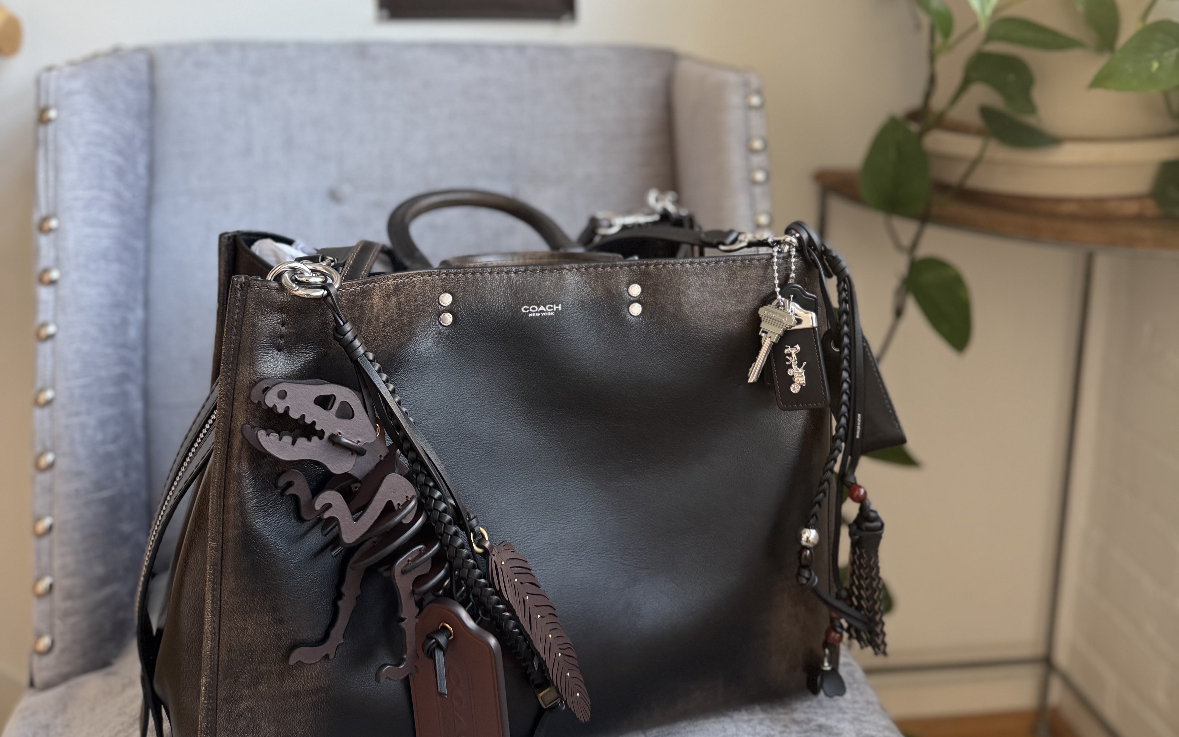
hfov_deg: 56.7
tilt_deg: -12.0
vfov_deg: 36.4
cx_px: 590
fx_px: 1092
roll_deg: -0.5
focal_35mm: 34
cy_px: 188
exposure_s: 1/121
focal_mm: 6.76
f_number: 1.78
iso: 200
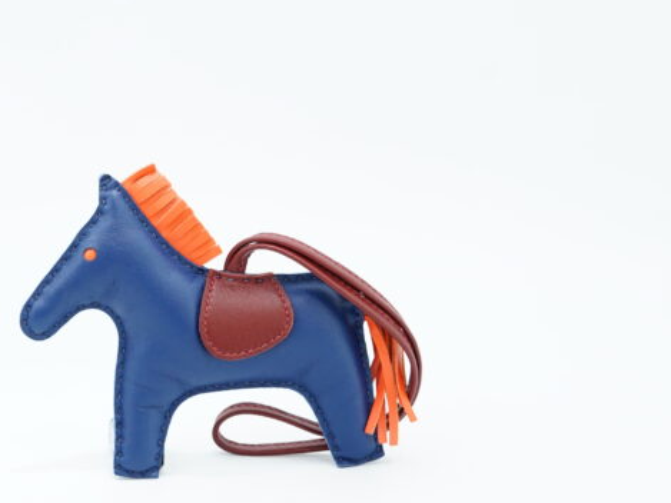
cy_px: 210
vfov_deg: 14.1
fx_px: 2036
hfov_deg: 18.7
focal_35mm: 105
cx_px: 212
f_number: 6.3
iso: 640
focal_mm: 50
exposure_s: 1/6
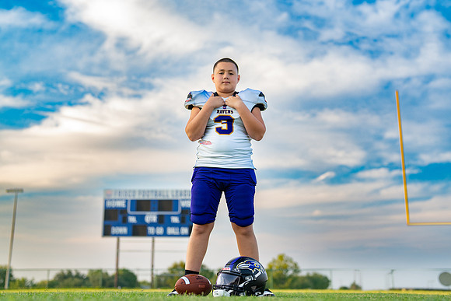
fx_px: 655
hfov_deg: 38.0
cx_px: 229
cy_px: 150
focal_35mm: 52
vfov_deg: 25.9
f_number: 2
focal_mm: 50
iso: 100
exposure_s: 1/500
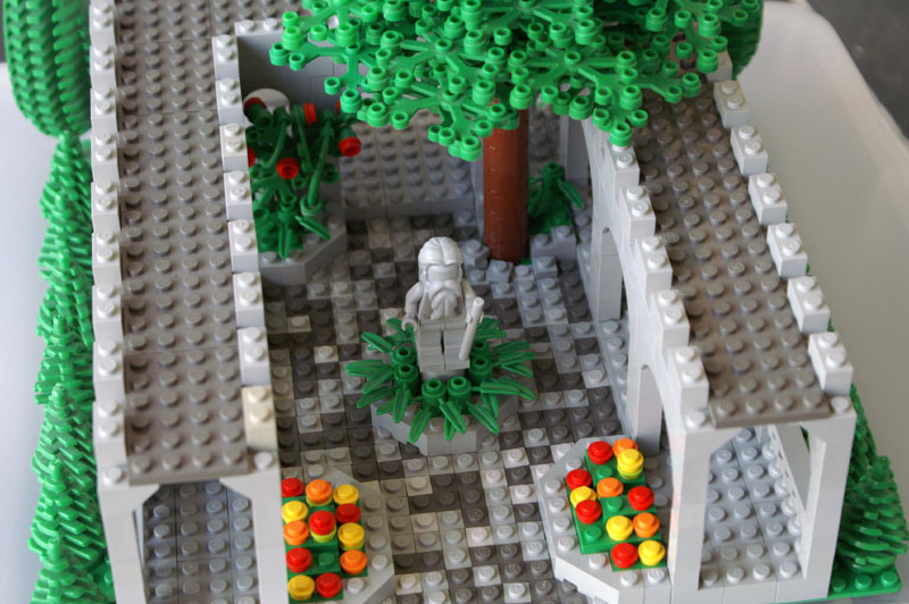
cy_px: 302
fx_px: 1892
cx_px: 454
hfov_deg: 27.0
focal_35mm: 75
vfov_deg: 18.2
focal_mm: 50
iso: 800
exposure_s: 1/100
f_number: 5.6
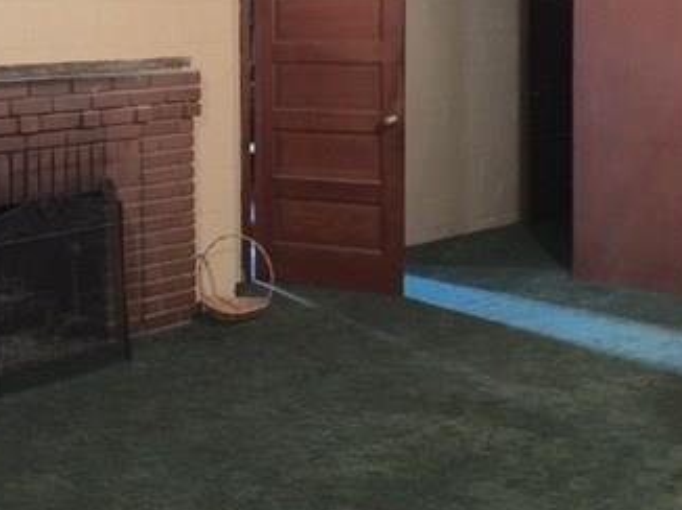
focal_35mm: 57
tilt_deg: -2.5
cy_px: 92
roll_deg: -0.2
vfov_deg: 25.1
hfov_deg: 32.6
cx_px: 105
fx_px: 1122
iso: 125
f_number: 2.2
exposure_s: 1/4
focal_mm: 4.15
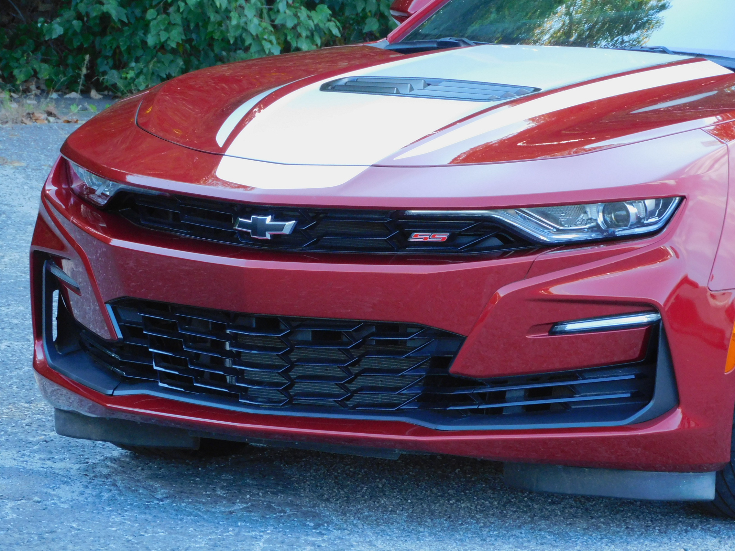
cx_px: 368
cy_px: 276
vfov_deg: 5.9
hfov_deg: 7.9
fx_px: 5308
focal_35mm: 250
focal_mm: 44.8
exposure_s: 1/125
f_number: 5.5
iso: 320
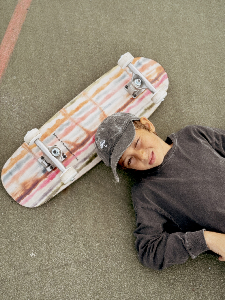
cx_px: 112
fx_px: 416
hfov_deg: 30.3
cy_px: 150
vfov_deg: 39.7
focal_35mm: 48
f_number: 1.78
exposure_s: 1/1883
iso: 80
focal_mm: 6.76
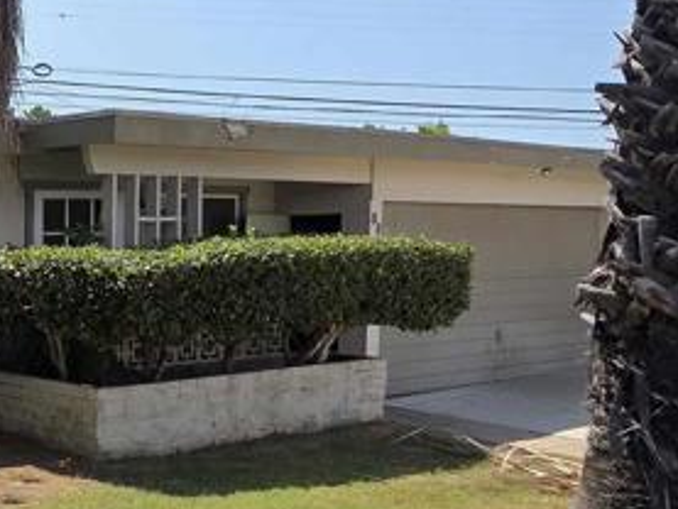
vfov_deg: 30.2
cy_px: 321
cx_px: -137
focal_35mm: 48
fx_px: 941
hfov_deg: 32.6
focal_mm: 2.2
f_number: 1.9
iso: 40
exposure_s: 1/1742
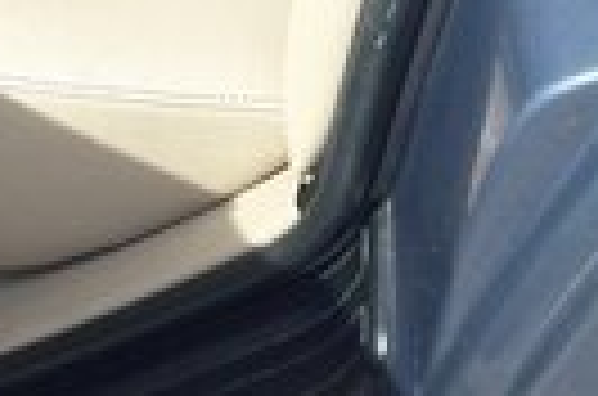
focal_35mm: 109
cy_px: -432
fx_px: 1806
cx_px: -171
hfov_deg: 17.7
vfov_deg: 11.2
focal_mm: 3.7
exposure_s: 1/445
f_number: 1.9
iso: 40
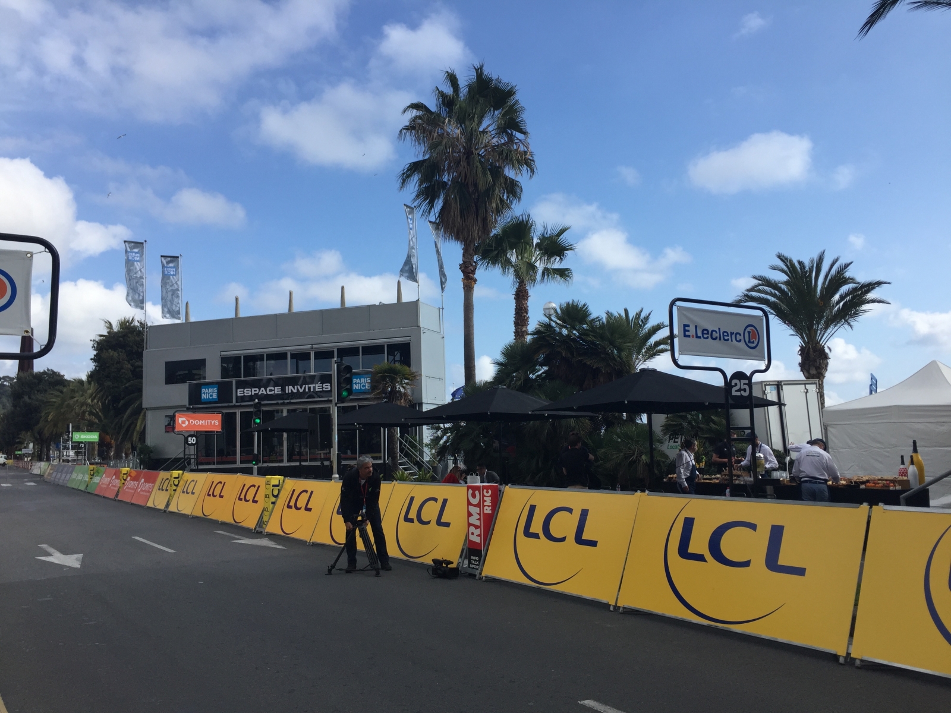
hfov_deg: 61.7
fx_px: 797
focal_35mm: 29
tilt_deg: +6.4
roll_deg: +1.8
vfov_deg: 48.2
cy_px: 356
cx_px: 476
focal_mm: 4.15
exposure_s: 1/1647
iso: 32
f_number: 2.2
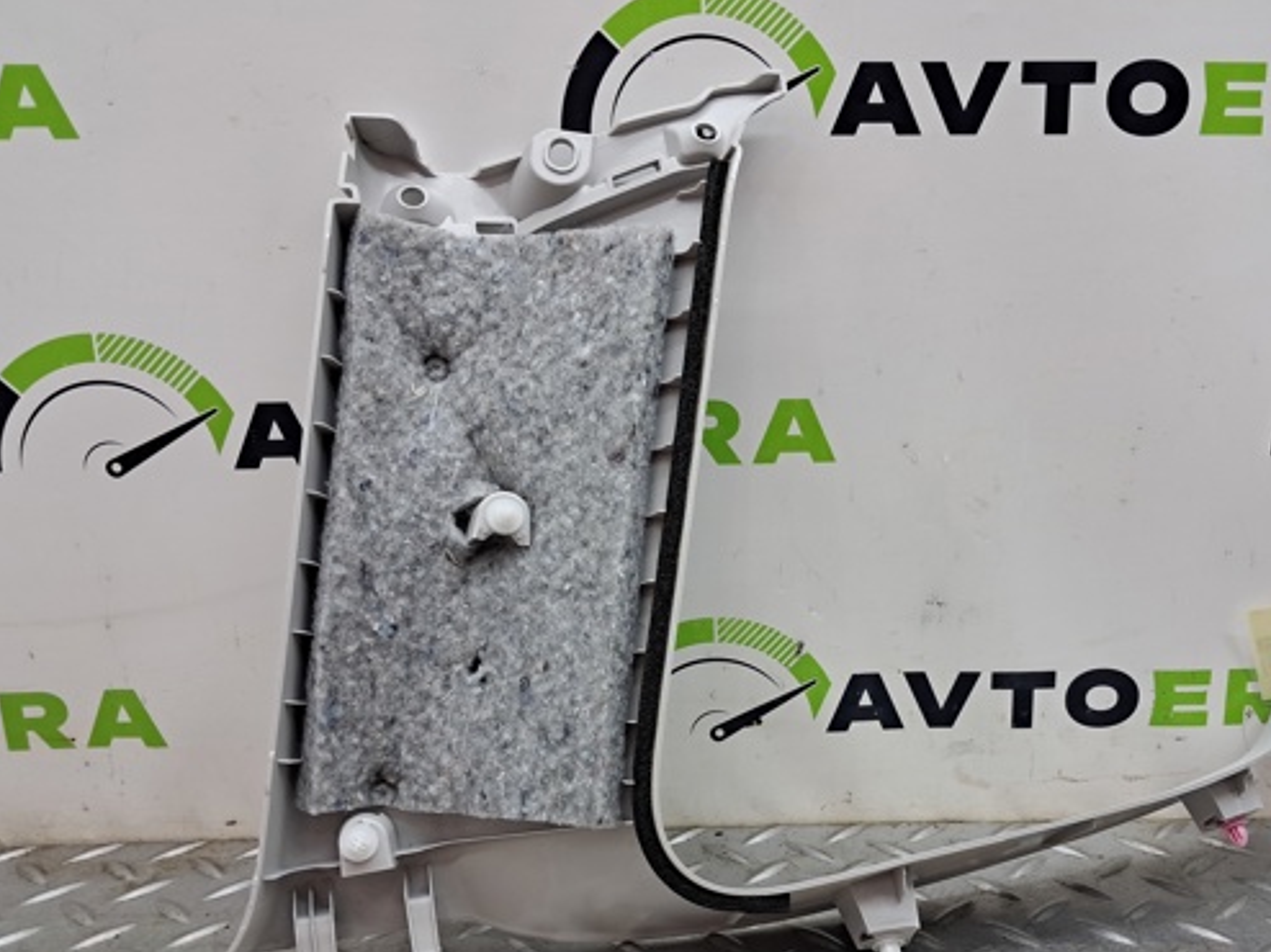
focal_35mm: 35
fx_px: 1284
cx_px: 780
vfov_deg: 40.3
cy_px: 603
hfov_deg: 52.2
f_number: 1.8
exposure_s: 1/50
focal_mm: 4
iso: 80
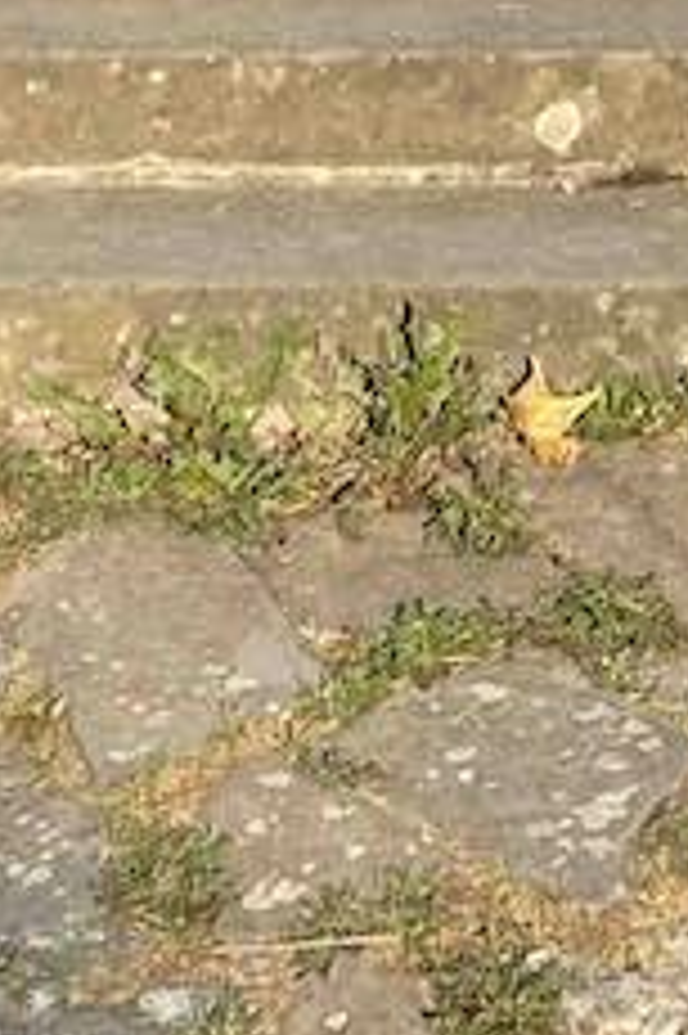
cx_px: 827
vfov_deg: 11.9
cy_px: -1408
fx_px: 4048
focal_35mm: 141
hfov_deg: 9.6
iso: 32
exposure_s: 1/1715
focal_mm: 4.2
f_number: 1.6
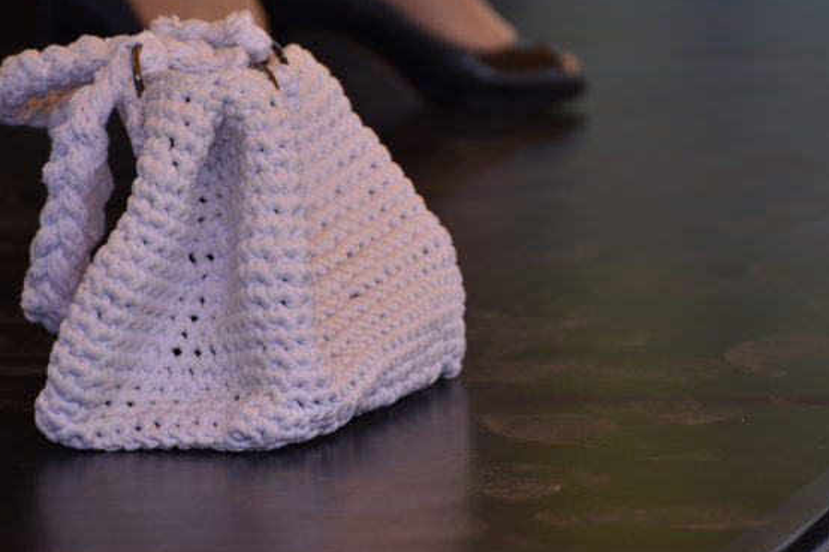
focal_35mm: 406
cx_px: 425
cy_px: 269
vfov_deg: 3.4
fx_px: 9346
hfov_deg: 5.1
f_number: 5.6
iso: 200
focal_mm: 250
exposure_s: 1/640
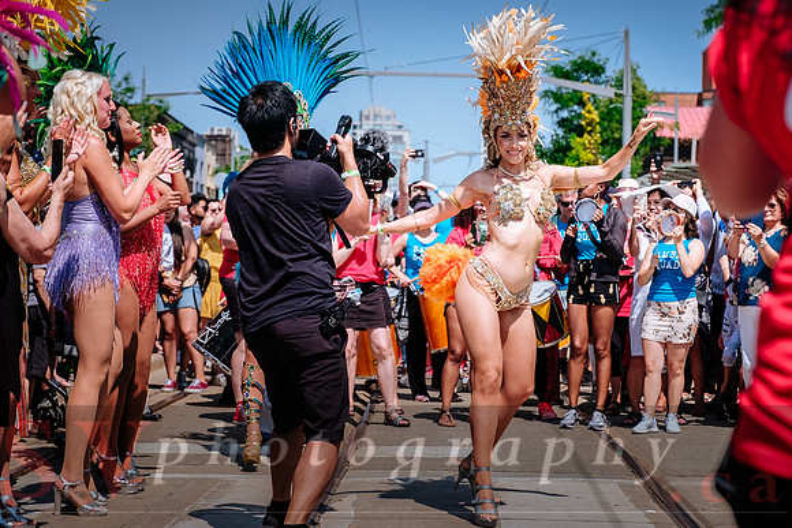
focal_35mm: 82
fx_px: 1797
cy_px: 259
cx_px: 437
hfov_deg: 24.8
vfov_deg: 16.7
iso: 200
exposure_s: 1/1600
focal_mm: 48.5
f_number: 4
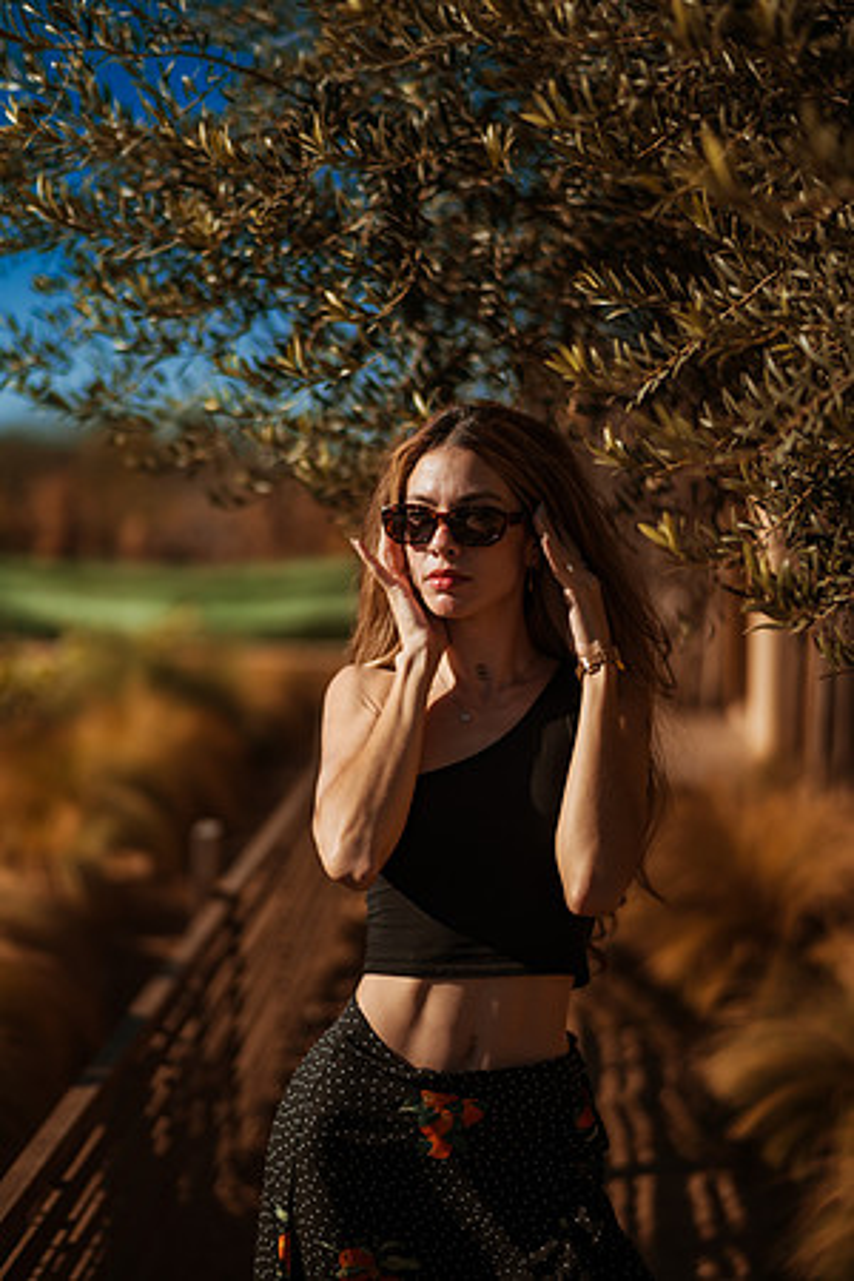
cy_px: 640
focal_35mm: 58
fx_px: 2064
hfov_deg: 23.4
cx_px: 427
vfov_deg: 34.5
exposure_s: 1/8000
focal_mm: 58
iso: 50
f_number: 1.4
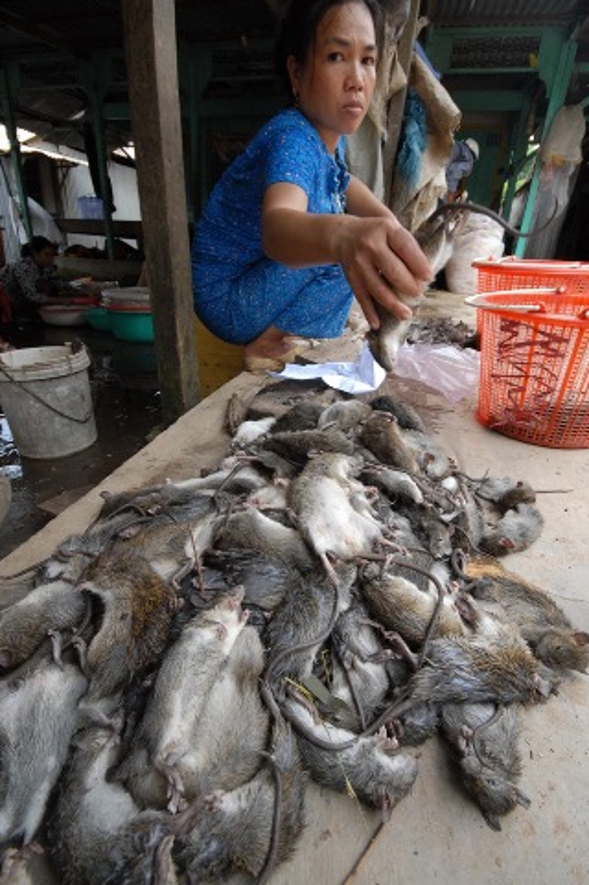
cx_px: 314
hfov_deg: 73.6
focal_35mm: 16
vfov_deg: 96.7
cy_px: 420
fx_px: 393
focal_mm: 10
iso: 500
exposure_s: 1/125
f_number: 7.1
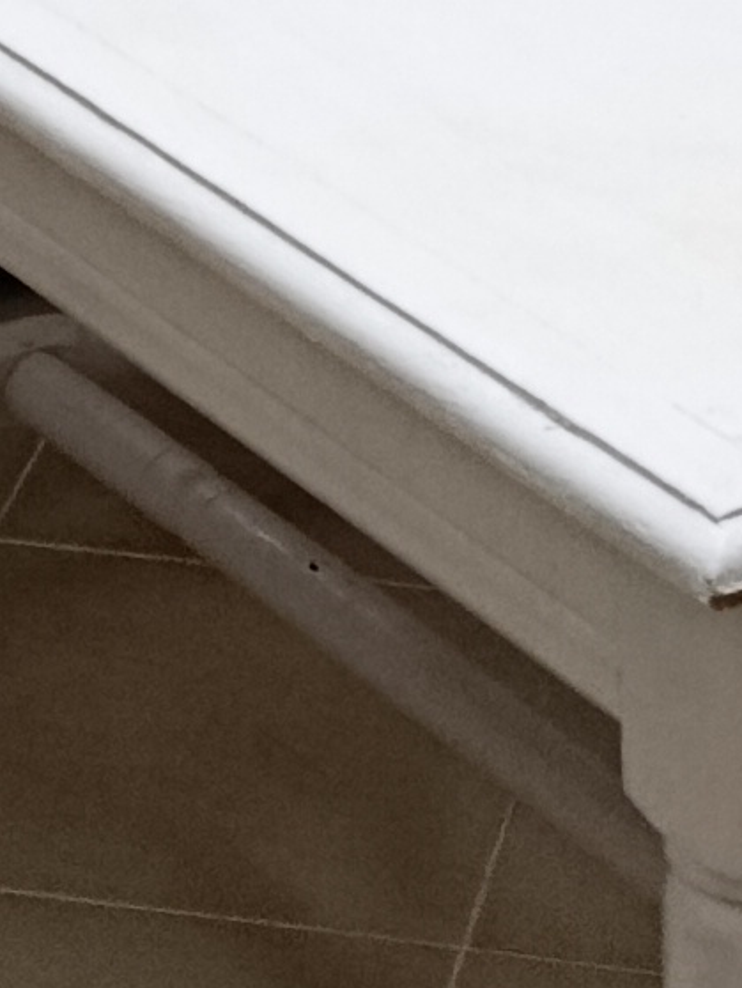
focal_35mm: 172
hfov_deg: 8.6
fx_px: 4912
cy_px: -425
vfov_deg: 11.1
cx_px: 191
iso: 1546
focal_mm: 5.24
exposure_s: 1/25
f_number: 1.7
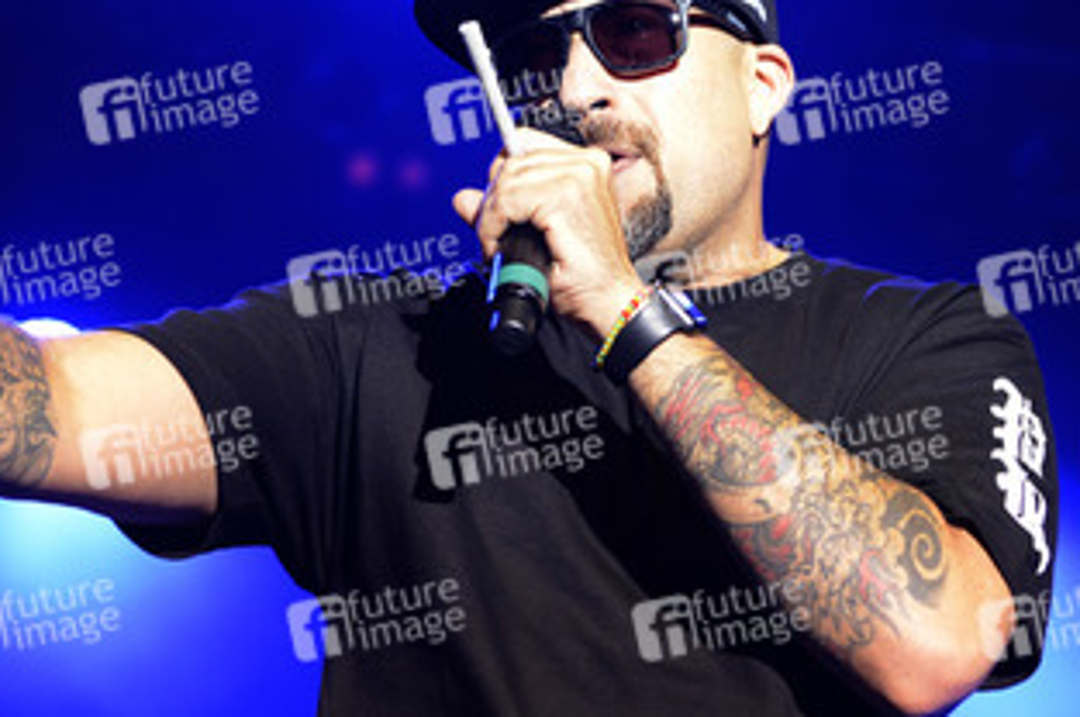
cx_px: 423
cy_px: 362
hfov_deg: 20.2
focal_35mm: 101
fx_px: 3027
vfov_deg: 13.5
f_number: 3.5
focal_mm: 70
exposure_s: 1/320
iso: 3200
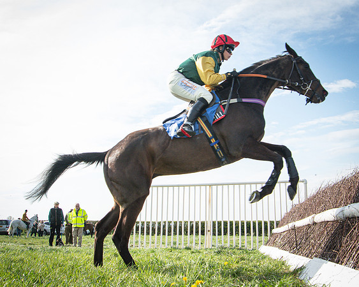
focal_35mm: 39
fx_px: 410
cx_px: 192
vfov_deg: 38.6
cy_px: 130
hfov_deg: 47.3
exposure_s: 1/1100
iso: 800
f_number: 8
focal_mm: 20
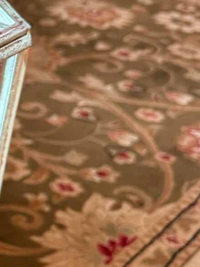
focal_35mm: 105
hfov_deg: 12.3
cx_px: -215
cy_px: 93
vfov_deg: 18.7
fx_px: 809
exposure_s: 1/121
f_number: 1.78
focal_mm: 6.76
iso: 100
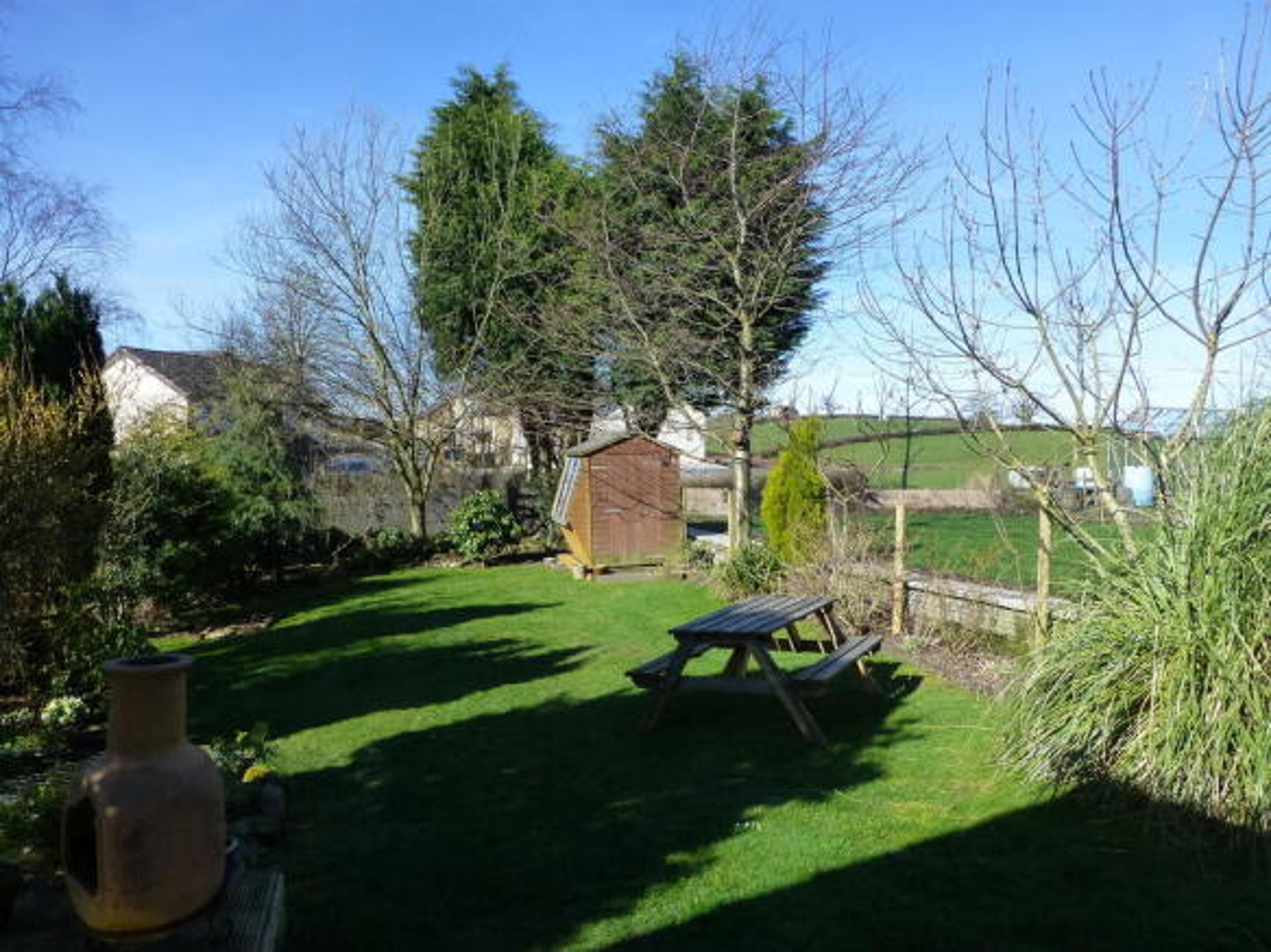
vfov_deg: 54.9
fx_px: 918
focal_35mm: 25
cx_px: 636
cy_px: 476
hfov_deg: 69.4
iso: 160
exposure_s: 1/500
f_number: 4
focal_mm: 4.3
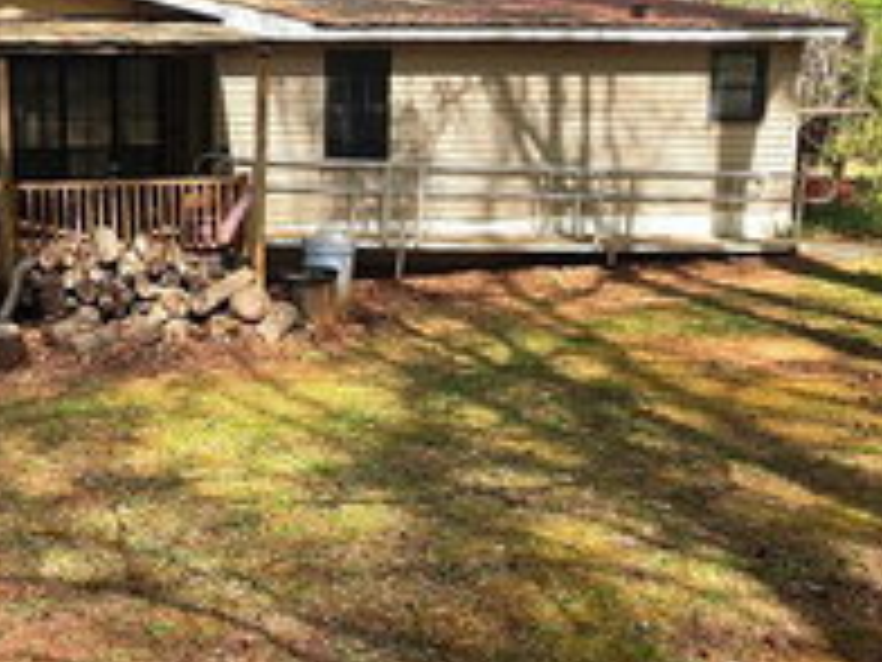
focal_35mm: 34
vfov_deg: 41.1
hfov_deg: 49.5
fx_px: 866
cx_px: 130
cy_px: 207
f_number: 2.2
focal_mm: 1.7
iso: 25
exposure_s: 1/353
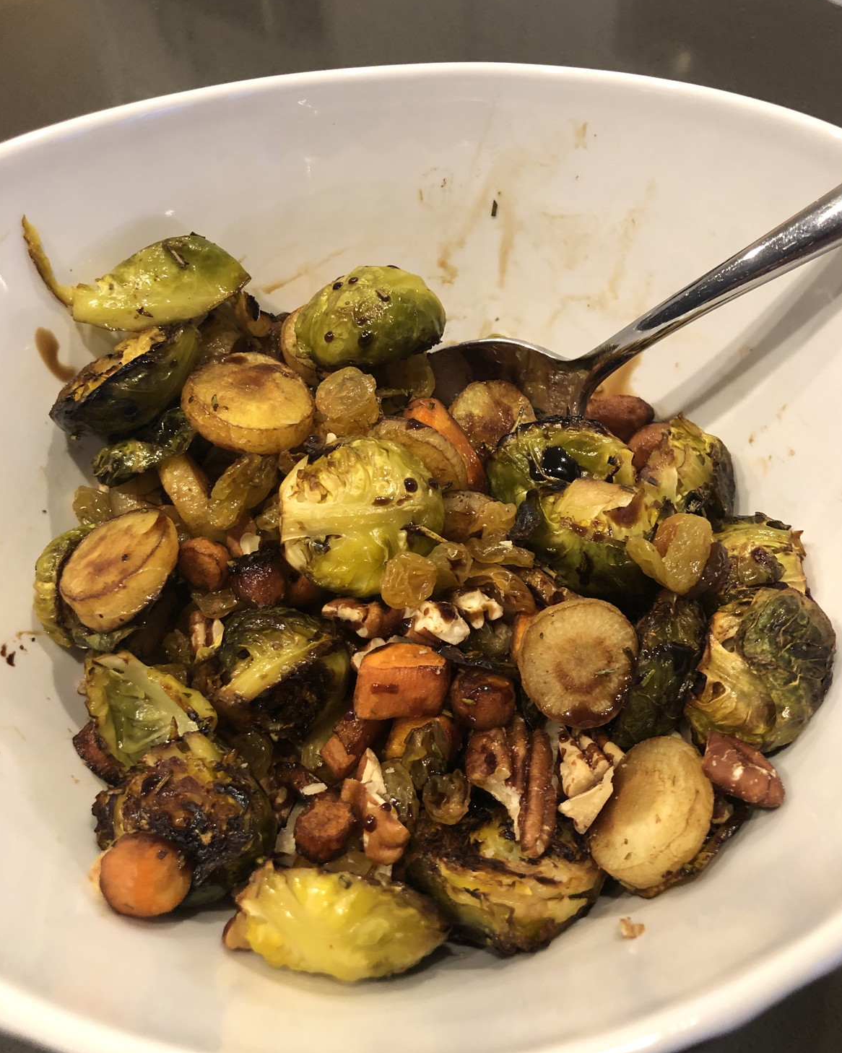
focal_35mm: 30
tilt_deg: -54.2
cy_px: 477
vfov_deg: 58.7
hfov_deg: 48.5
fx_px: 935
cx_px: 430
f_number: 1.8
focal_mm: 4
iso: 80
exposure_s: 1/15
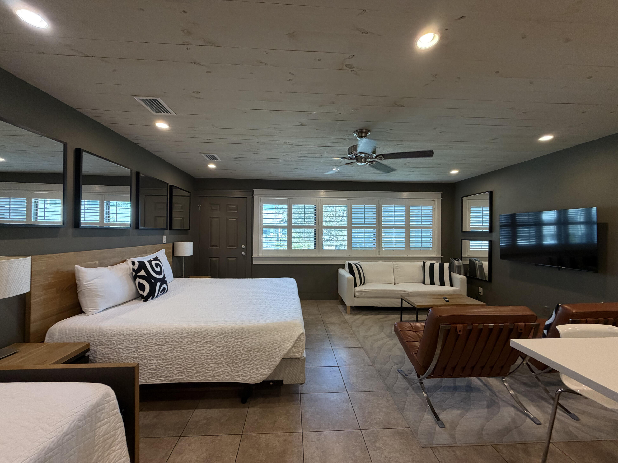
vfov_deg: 85.7
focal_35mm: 14
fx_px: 250
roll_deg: -0.7
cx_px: 309
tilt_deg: +0.4
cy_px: 232
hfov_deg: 102.1
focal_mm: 2.22
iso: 250
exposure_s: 1/120
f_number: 2.2
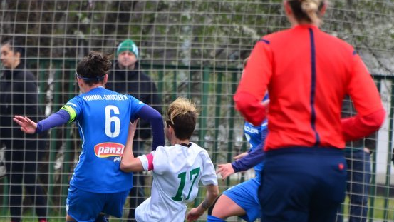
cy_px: 173
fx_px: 7135
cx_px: 181
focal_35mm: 683
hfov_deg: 3.2
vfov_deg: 1.8
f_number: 5.6
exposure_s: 1/400
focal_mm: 300
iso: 200
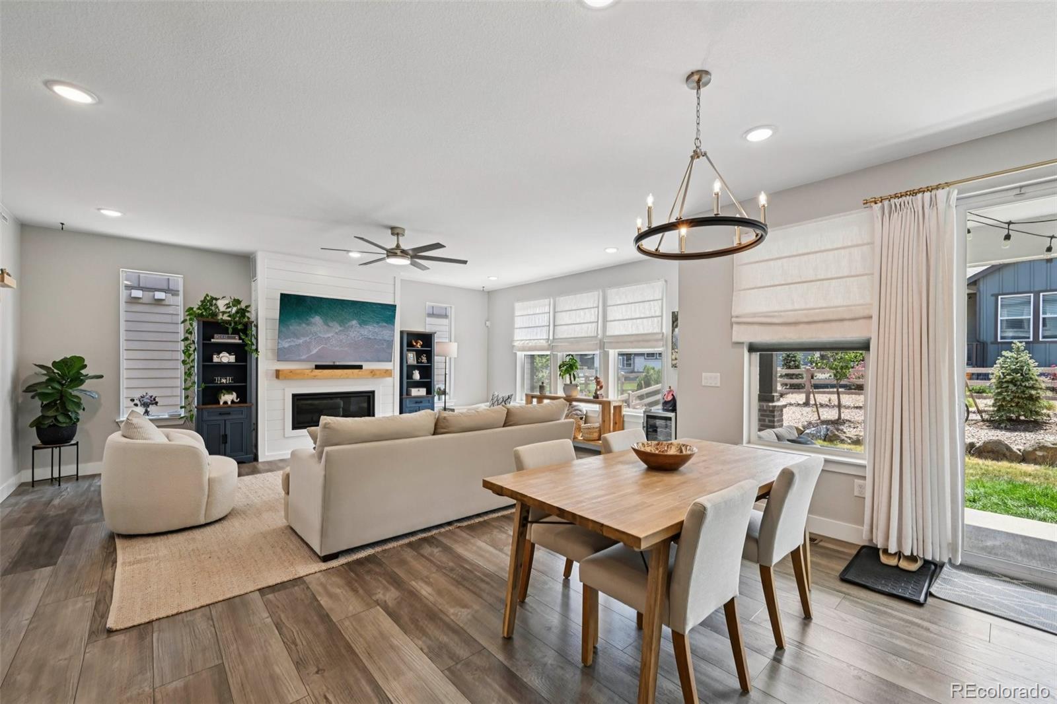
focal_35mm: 14
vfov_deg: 81.2
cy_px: 352
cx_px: 528
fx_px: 411
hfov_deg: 104.3
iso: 160
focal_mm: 14
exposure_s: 1/15
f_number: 10
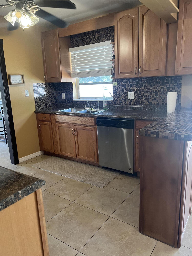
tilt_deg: -12.2
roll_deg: +2.5
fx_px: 192
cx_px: 96
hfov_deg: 53.1
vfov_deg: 67.3
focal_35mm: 26
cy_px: 128
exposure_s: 1/60
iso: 160
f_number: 1.5
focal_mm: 5.7
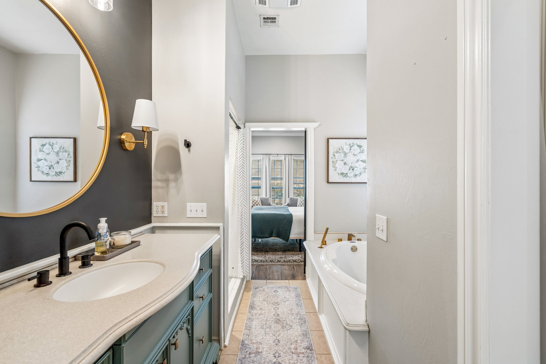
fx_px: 243
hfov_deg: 96.7
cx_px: 273
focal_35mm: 16
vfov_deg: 73.7
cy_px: 182
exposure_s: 1/8
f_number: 8
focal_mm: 16
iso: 200
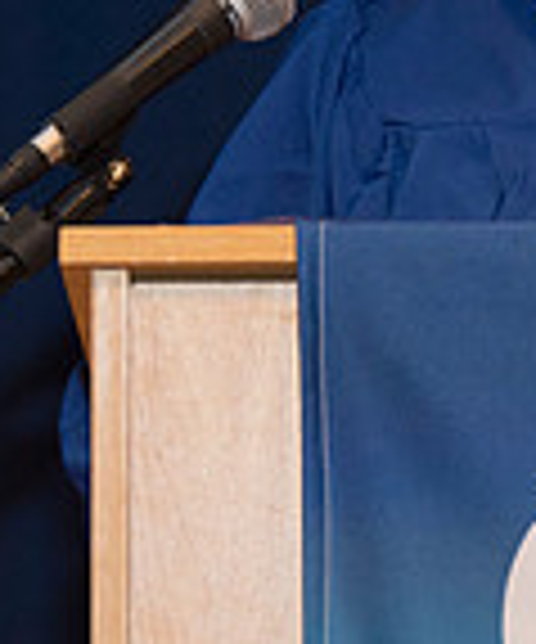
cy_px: 191
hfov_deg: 2.7
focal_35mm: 585
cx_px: 603
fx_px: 11329
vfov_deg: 3.3
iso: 2000
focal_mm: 122
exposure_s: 1/80
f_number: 5.6
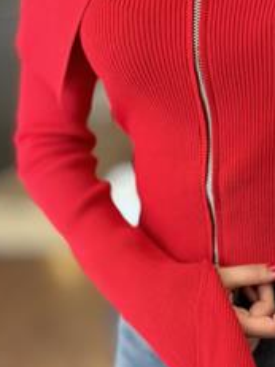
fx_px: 912
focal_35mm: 86
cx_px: 203
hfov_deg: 17.1
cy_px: 196
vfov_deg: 22.8
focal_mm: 6.86
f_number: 1.78
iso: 125
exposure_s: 1/91
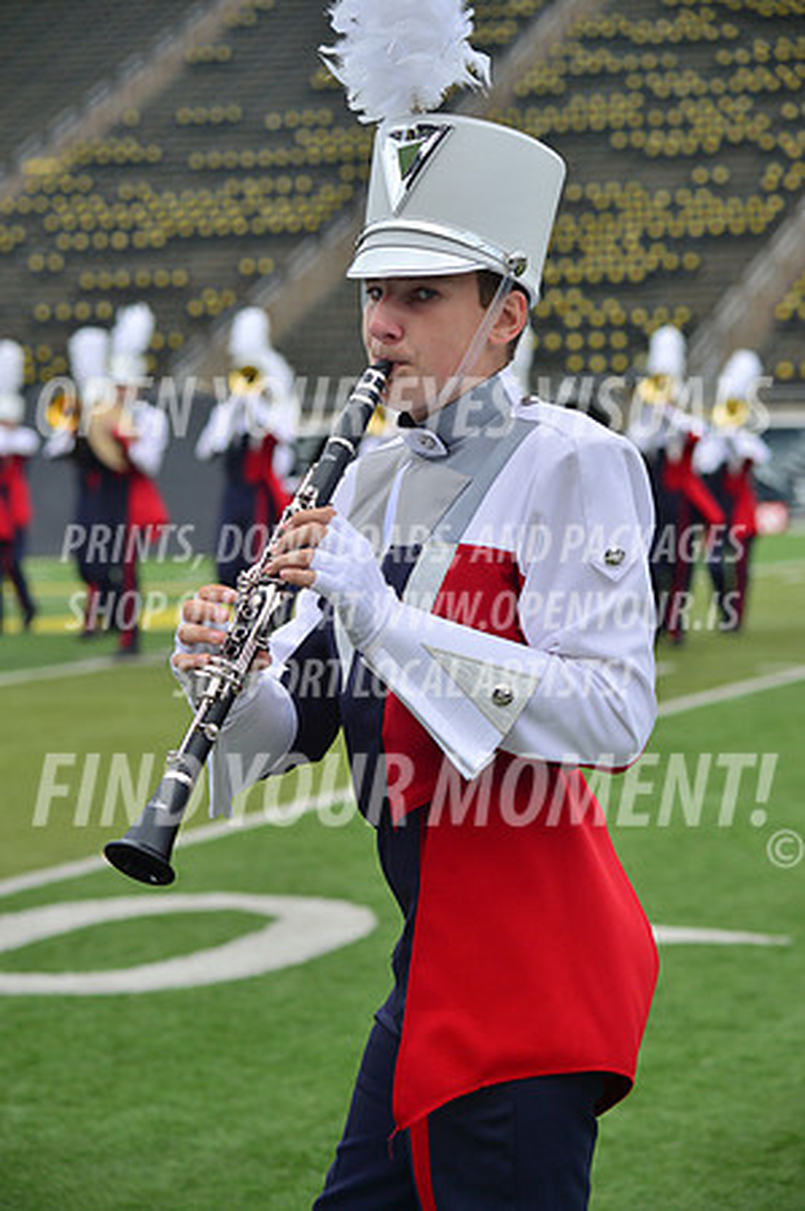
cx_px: 402
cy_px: 606
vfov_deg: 19.5
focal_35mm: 105
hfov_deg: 13.0
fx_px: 3530
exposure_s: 1/1000
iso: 200
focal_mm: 105
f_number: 5.6
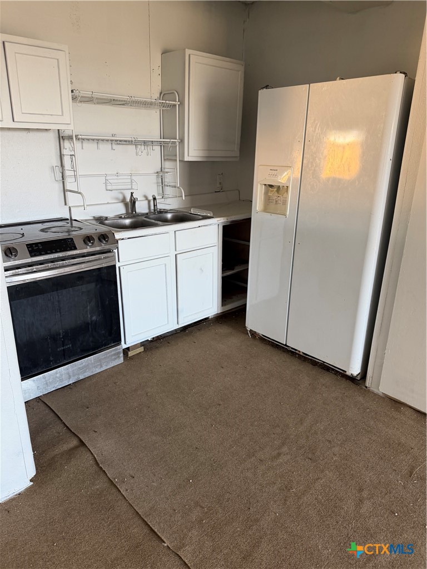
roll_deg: -1.8
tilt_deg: -19.1
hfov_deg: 56.8
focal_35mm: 24
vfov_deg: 71.6
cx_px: 214
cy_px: 284
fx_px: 395
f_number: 1.78
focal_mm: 6.76
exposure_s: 1/69
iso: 200
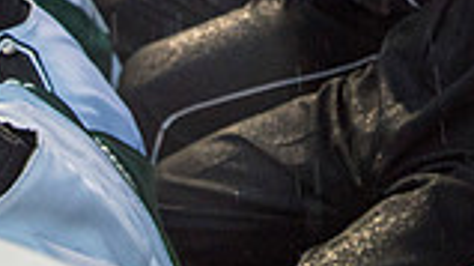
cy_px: -223
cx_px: 459
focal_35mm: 92
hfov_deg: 22.4
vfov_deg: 12.0
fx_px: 1155
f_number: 3.2
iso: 2000
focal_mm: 24
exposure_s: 1/320
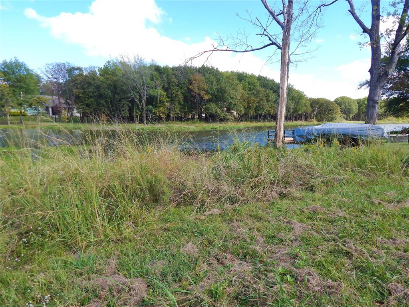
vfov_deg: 58.9
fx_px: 272
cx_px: 204
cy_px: 154
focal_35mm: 23
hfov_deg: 73.9
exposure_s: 1/640
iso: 125
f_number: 3
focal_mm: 4.1
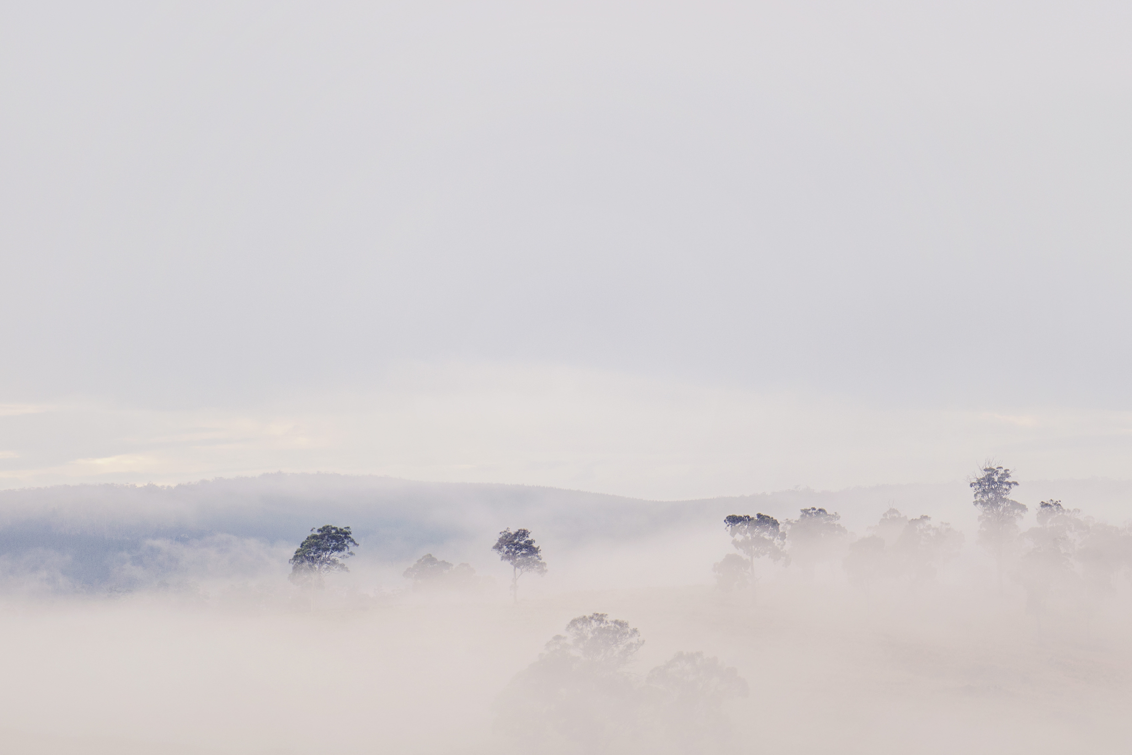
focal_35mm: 70
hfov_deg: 28.8
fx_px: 2202
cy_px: 378
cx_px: 566
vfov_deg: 19.5
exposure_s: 1/800
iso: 250
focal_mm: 70
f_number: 6.3
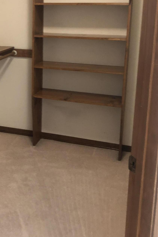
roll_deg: -1.2
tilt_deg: -11.7
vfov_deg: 41.8
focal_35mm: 46
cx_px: 39
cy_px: 68
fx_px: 303
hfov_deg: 28.8
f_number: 1.8
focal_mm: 4
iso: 100
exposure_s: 1/12
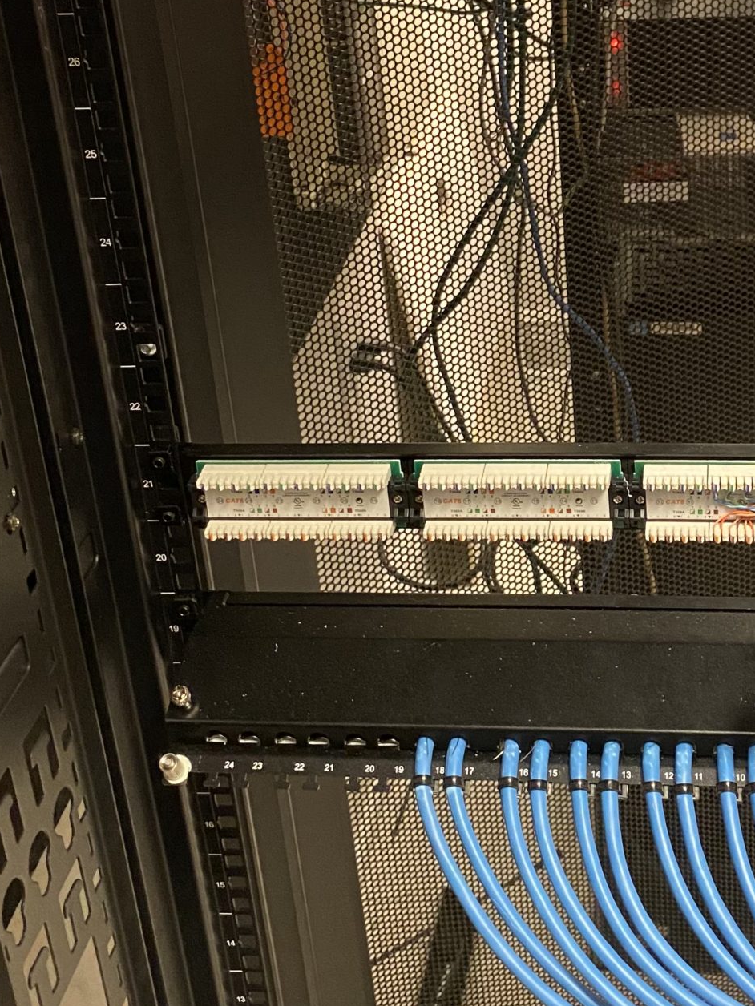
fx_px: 1541
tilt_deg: -22.4
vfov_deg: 35.2
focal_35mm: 53
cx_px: 605
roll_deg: +2.5
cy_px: 221
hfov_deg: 27.0
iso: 500
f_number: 1.8
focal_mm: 4.25
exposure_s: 1/40
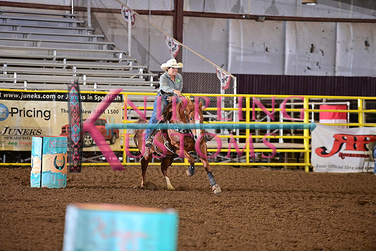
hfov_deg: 10.3
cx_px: 188
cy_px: 126
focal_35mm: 200
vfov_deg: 6.9
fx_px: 2089
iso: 1250
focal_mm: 200
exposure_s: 1/200
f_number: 3.2
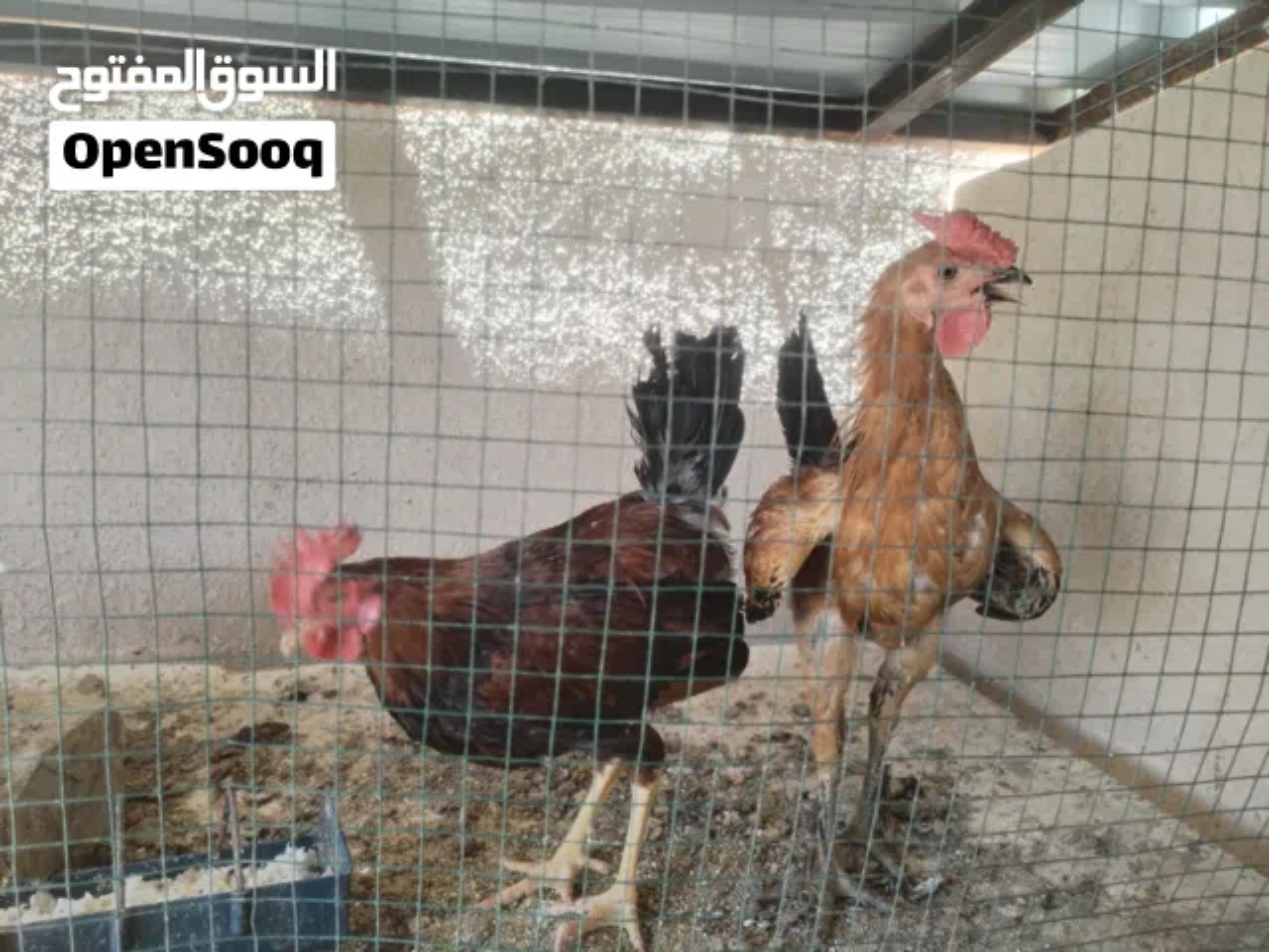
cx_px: 634
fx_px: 1063
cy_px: 476
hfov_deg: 61.7
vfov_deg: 48.2
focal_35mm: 29
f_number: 1.8
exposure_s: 1/50
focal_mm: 4.75
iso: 133
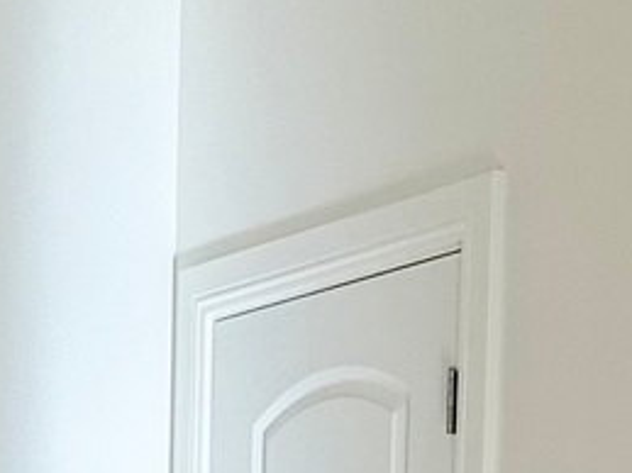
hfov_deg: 10.4
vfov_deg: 7.1
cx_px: 207
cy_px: 1336
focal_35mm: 190
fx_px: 3467
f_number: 1.78
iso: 80
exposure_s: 1/508
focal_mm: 6.86
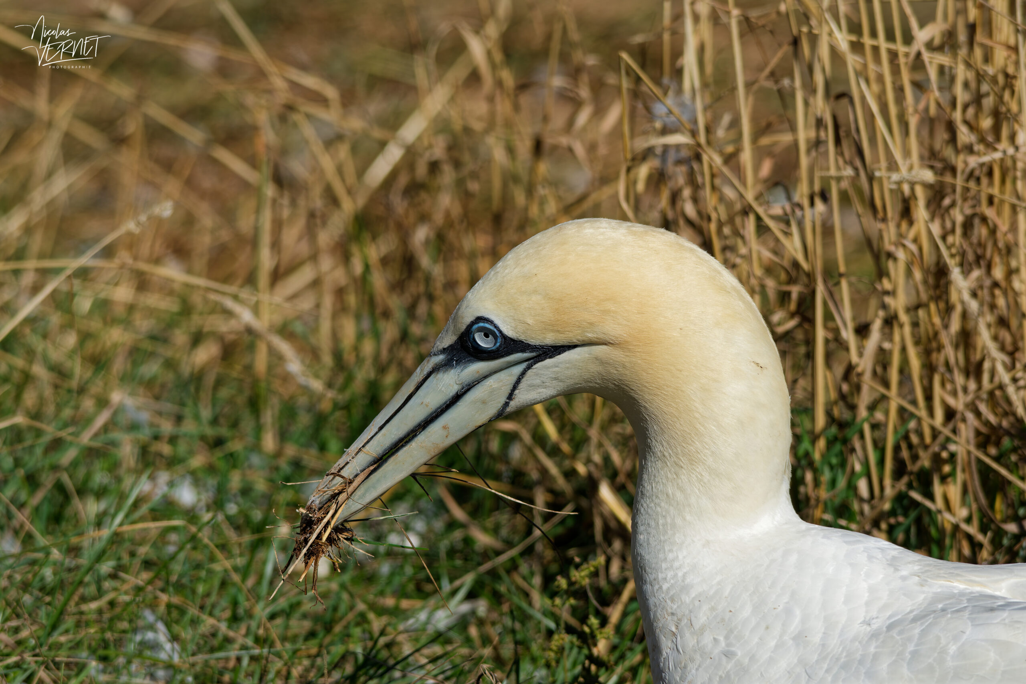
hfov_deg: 4.7
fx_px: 12395
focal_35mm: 435
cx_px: 513
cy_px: 342
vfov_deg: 3.2
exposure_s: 1/1000
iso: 200
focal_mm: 290
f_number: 8
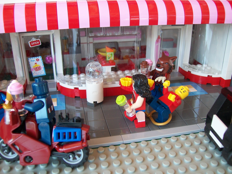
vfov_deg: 39.7
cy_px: 87
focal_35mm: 36
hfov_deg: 51.4
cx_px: 116
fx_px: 241
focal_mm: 6
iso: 84
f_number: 2.7
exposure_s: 1/60
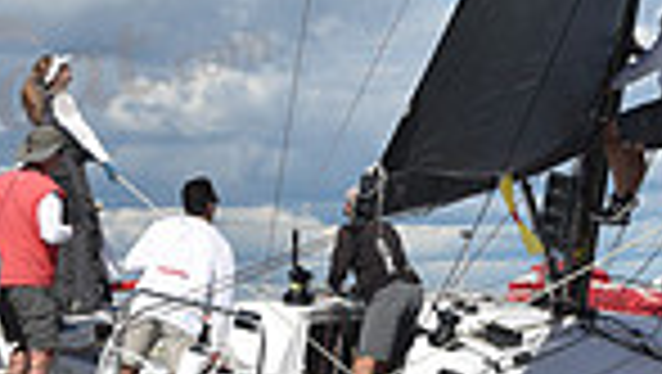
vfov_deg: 4.2
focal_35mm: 289
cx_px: 509
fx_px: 5078
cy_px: 282
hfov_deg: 7.5
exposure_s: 1/640
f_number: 11
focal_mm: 70
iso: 250
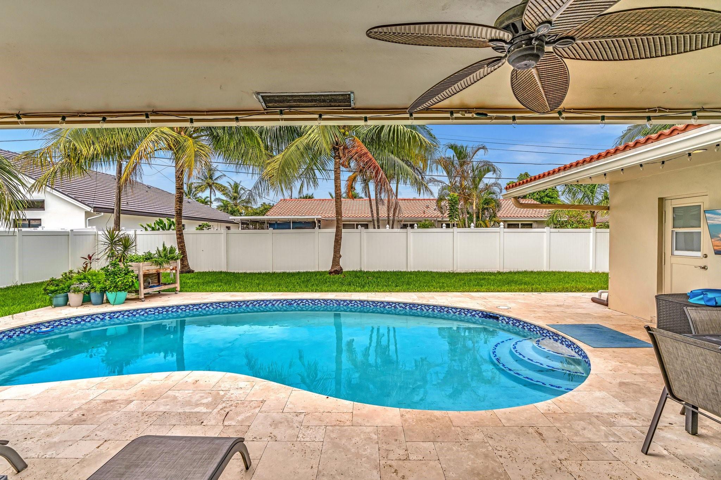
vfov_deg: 73.7
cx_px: 360
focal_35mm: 16
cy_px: 240
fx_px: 320
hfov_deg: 96.7
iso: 200
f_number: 8
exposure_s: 1/640
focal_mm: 16
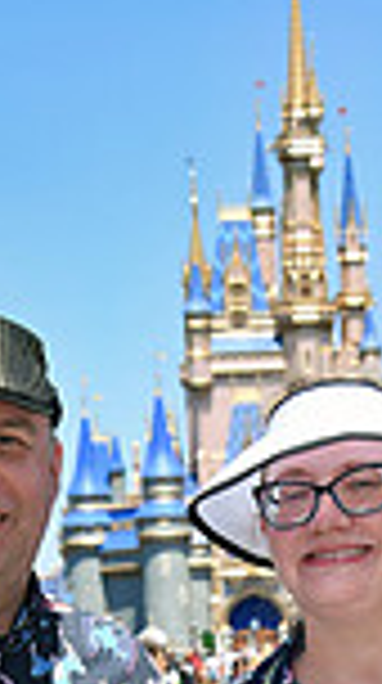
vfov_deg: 11.8
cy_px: 909
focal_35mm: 177
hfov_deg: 6.8
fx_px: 3202
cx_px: 238
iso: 100
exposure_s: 1/250
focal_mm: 38
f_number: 8
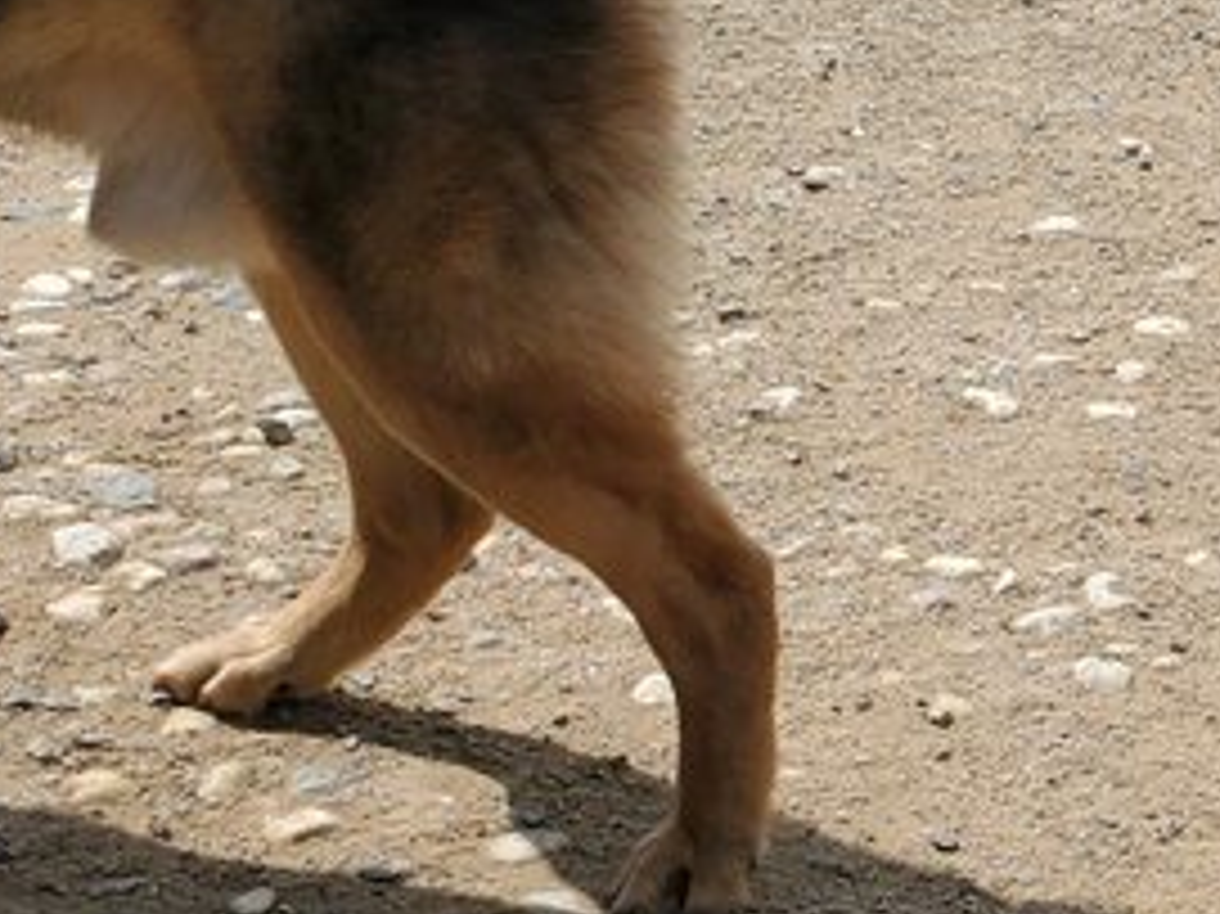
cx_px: 2278
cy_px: 680
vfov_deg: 12.8
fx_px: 4051
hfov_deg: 14.7
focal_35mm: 115
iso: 50
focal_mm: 4.3
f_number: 2.4
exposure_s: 1/1458
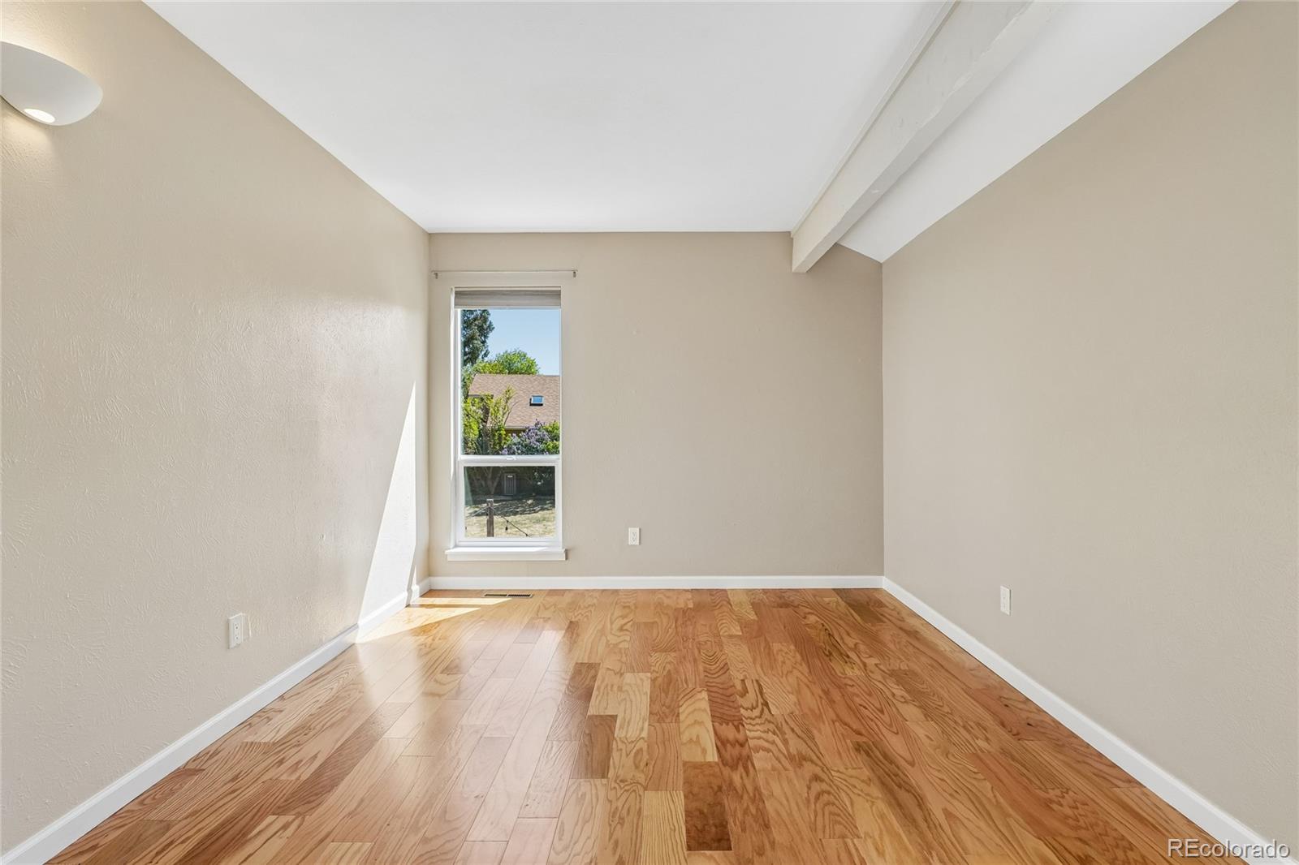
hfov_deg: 95.0
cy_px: 432
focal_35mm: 16
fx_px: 595
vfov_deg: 72.0
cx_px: 650
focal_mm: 11
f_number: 8
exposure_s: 1/45
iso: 100
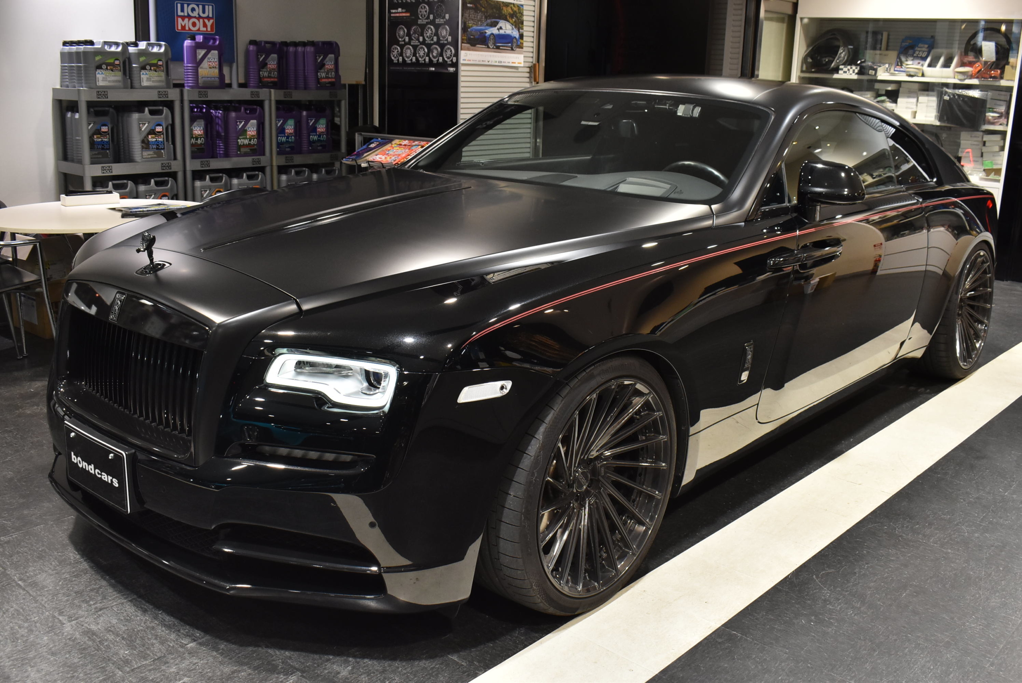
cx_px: 511
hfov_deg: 55.1
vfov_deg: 38.4
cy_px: 342
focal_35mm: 34
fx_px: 980
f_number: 8
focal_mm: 23
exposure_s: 1/40
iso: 800
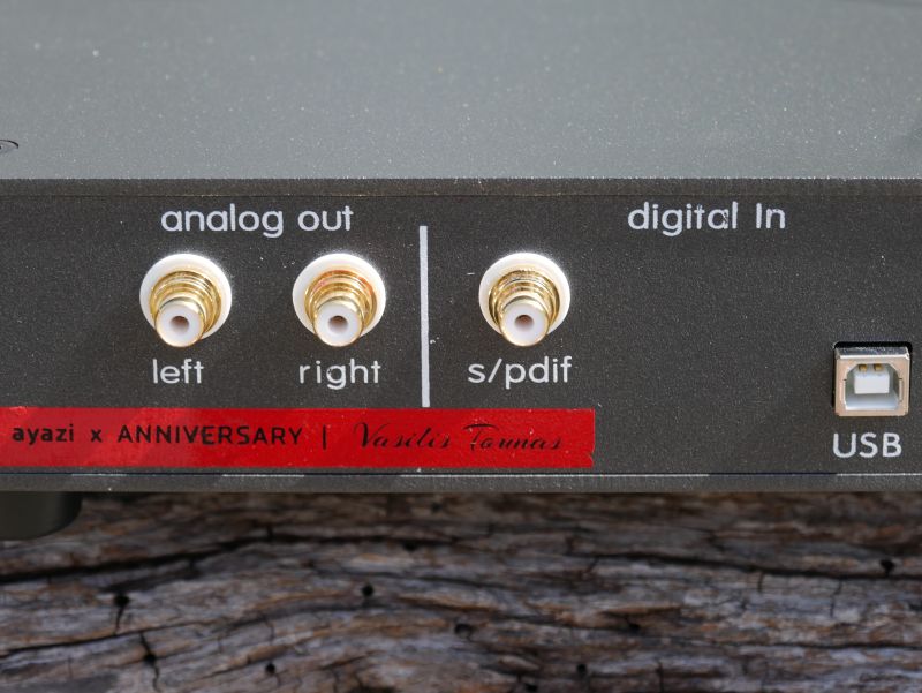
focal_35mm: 122
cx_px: 461
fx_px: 3251
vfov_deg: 12.2
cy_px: 346
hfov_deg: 16.1
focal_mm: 61
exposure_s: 1/250
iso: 200
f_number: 5.2
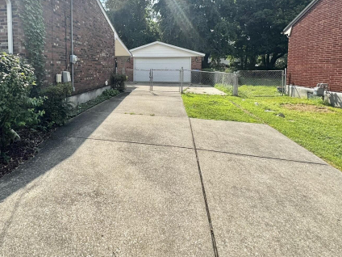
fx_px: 217
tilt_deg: -2.9
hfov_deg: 74.6
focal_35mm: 22
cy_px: 81
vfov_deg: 59.3
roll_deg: -0.3
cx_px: 121
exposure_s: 1/1370
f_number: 2.2
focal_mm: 2.22
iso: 50
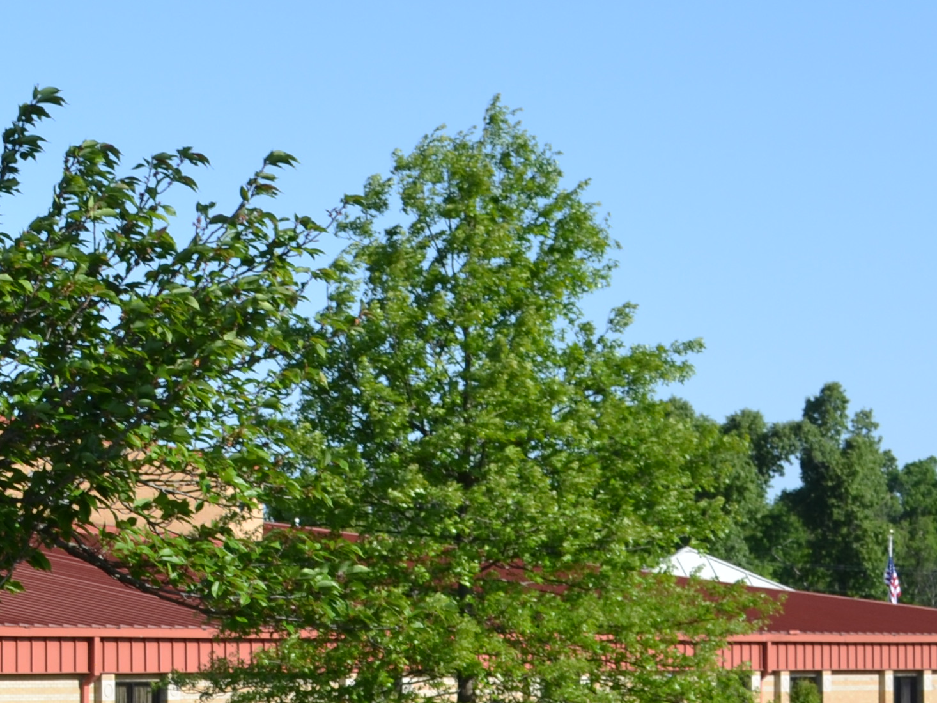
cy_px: 360
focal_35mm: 136
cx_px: -276
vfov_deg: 10.9
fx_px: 3681
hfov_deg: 14.0
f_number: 7.1
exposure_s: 1/200
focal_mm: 30
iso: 100
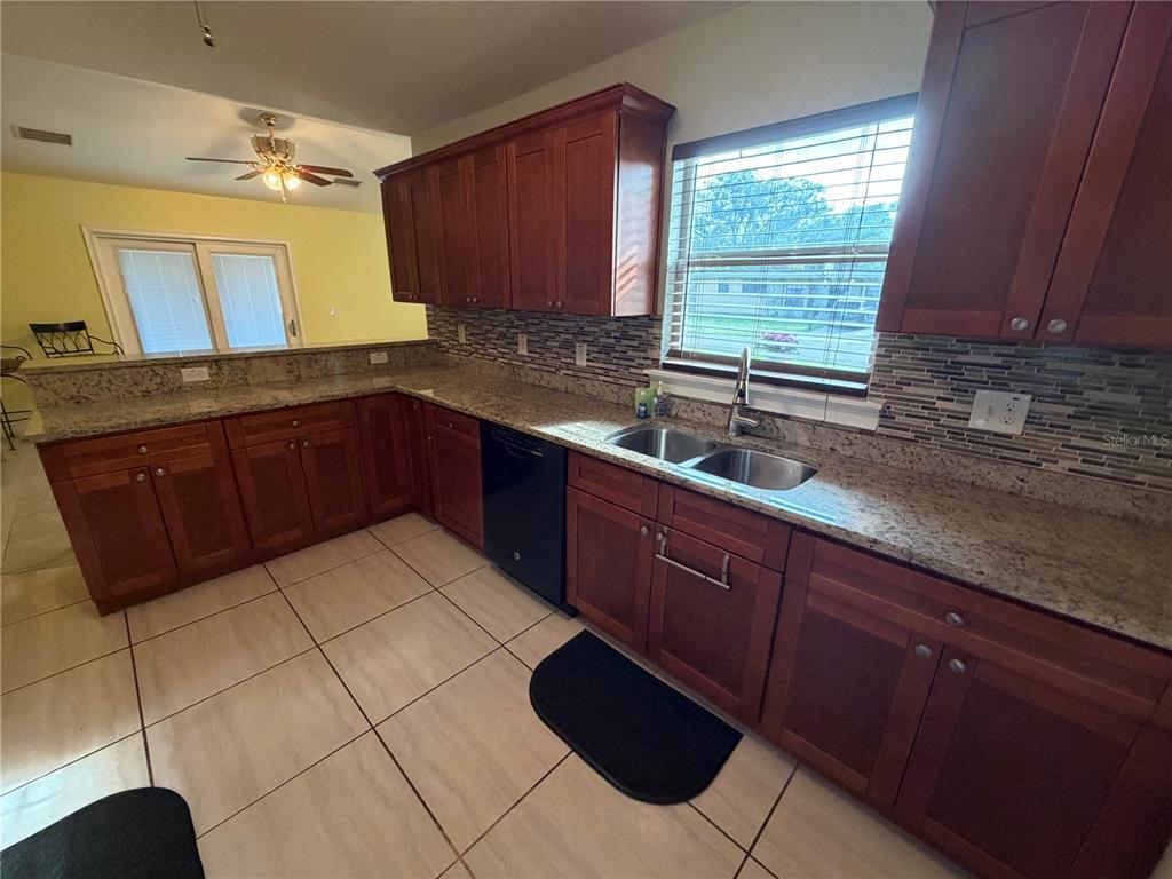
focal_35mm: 14
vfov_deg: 85.7
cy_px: 440
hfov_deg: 102.1
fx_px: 474
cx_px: 586
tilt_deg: -18.0
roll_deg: -0.1
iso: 400
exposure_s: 1/60
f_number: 2.2
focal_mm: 2.22
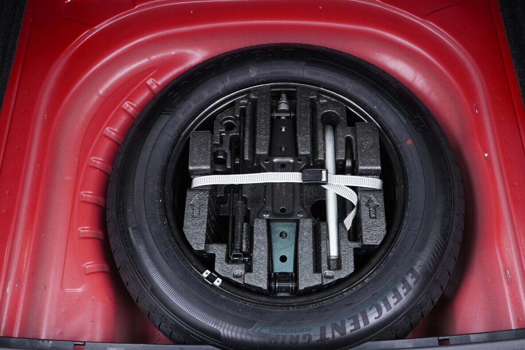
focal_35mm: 36
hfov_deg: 53.1
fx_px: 525
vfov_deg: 36.9
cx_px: 262
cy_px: 175
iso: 500
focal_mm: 24
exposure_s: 1/40
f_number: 2.8
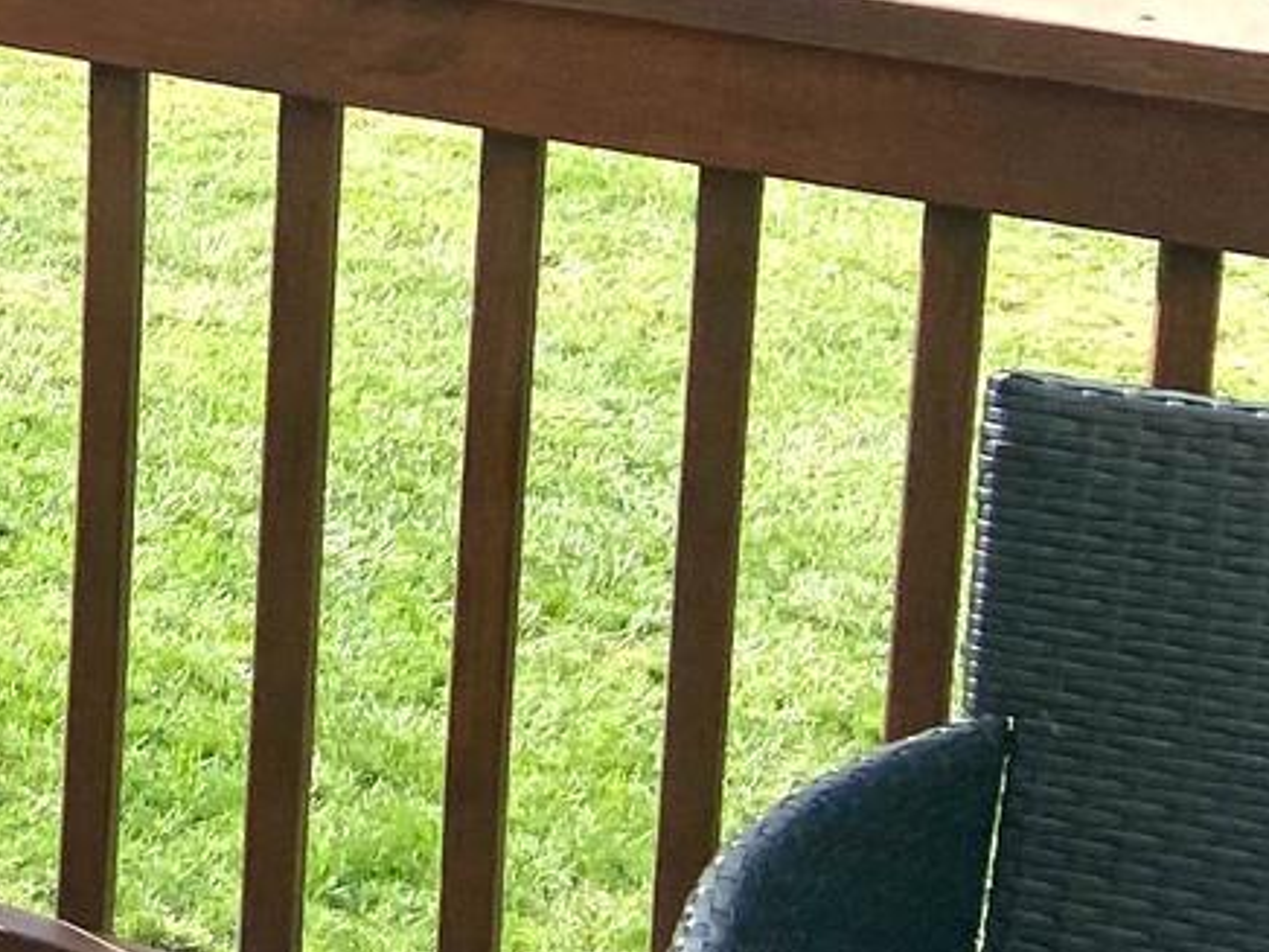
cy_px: -285
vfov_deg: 11.8
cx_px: -1513
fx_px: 4472
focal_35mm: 122
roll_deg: +0.8
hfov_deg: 13.2
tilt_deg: -11.5
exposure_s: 1/1808
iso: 32
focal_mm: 4.25
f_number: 1.8
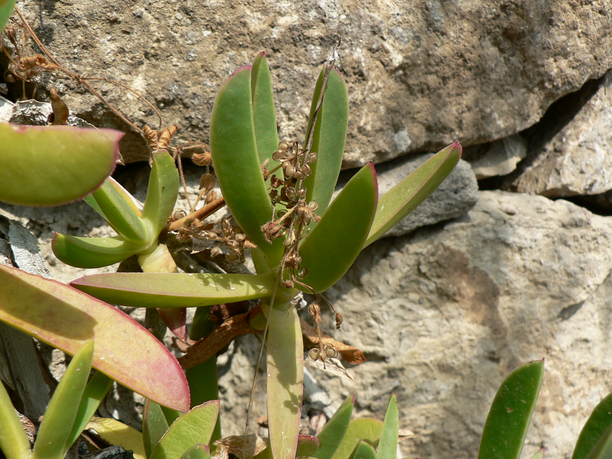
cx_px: 306
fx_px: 619
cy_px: 230
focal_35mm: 35
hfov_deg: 52.6
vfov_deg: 40.7
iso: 64
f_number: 4
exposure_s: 1/400
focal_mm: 6
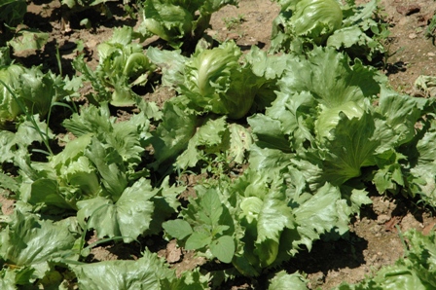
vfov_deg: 13.0
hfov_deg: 19.5
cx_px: 218
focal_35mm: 105
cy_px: 145
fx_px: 1271
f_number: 13
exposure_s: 1/640
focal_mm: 70
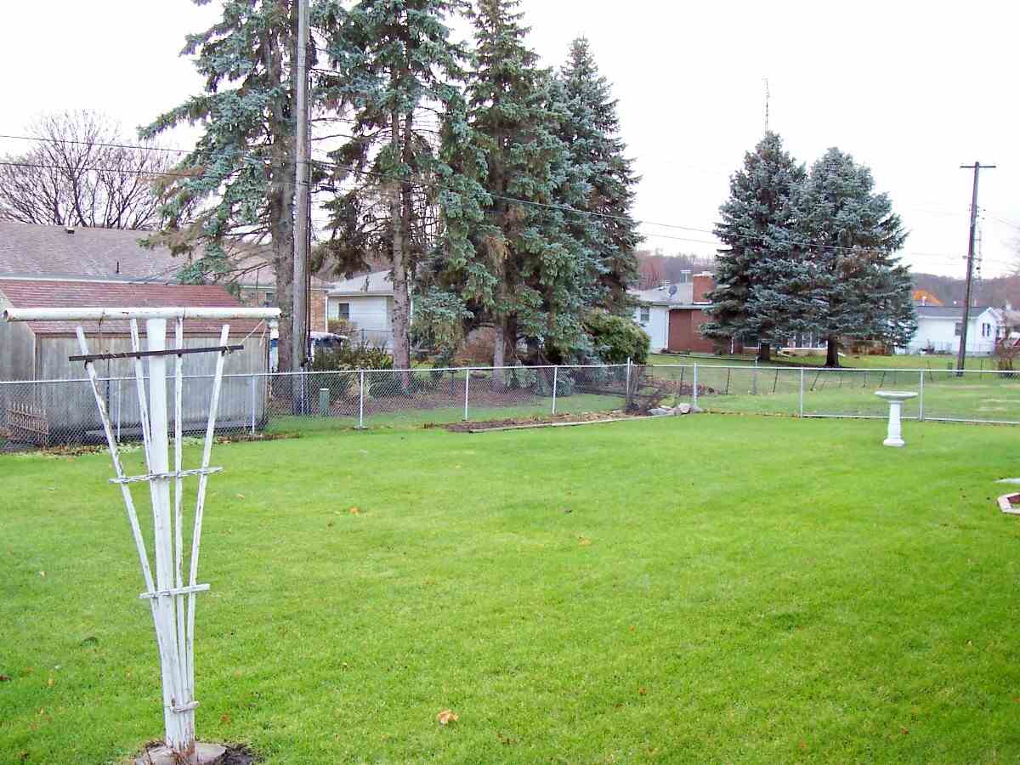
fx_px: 1090
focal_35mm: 37
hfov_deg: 50.1
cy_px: 382
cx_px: 510
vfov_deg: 38.7
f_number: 2.8
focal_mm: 5.6
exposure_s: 1/180
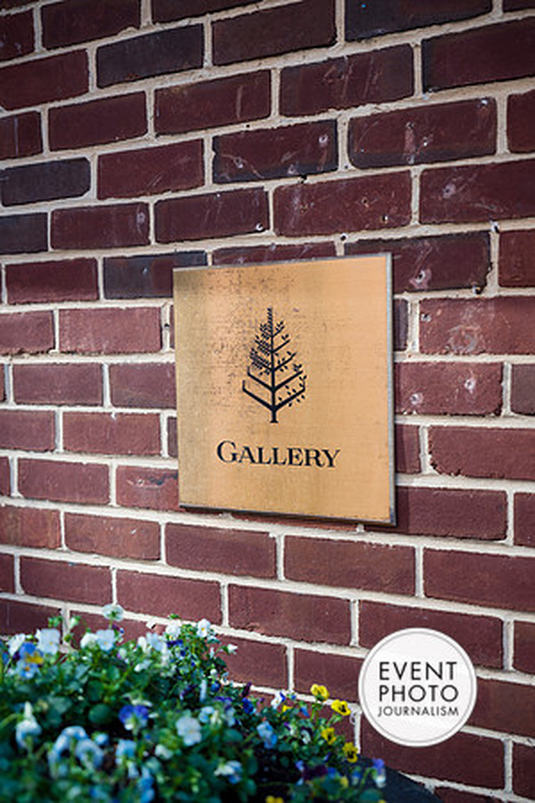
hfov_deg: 30.5
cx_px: 268
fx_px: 981
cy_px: 402
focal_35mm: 44
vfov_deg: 44.5
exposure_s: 1/200
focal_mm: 44
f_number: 3
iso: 125
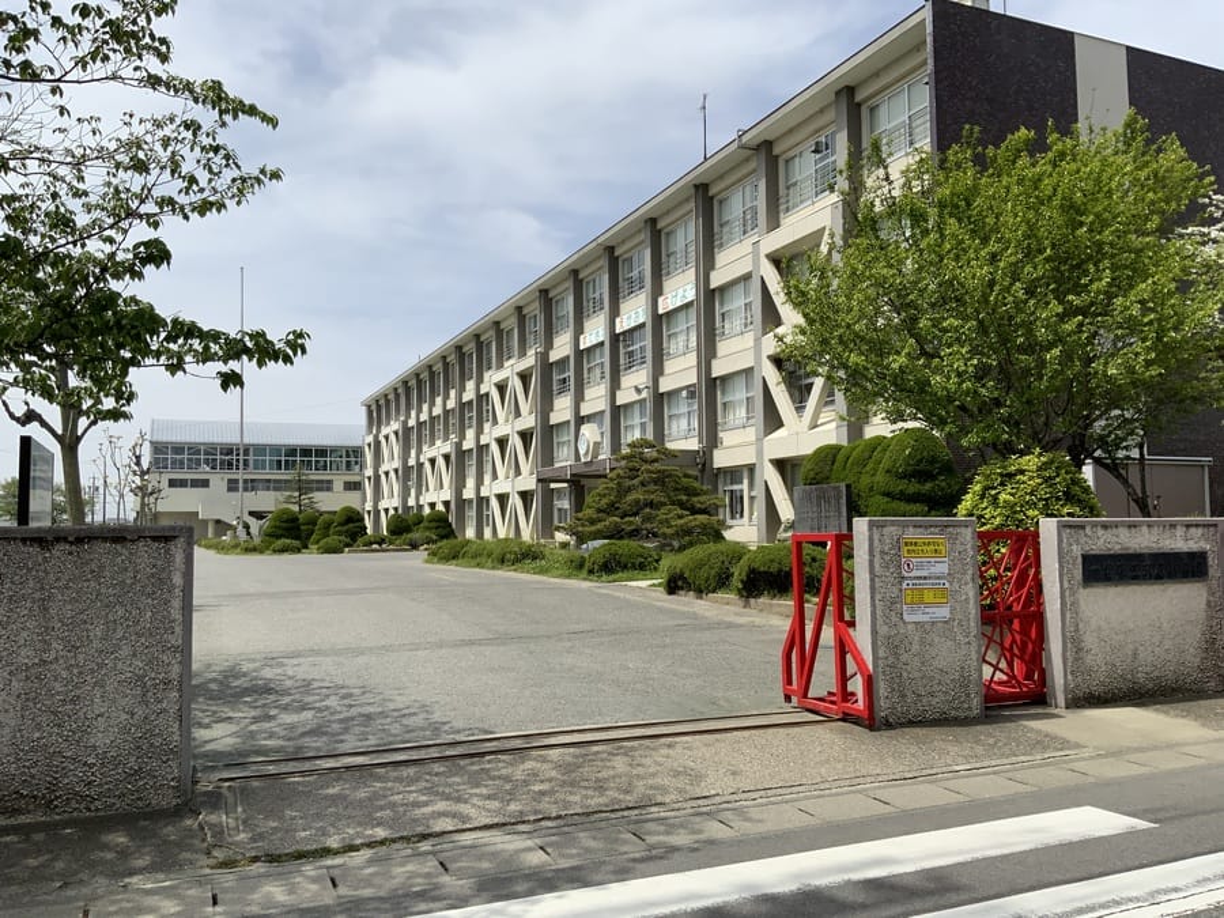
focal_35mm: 29
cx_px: 612
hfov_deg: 61.7
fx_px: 1025
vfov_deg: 48.2
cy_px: 459
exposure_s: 1/2959
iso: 20
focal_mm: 3
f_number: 1.8
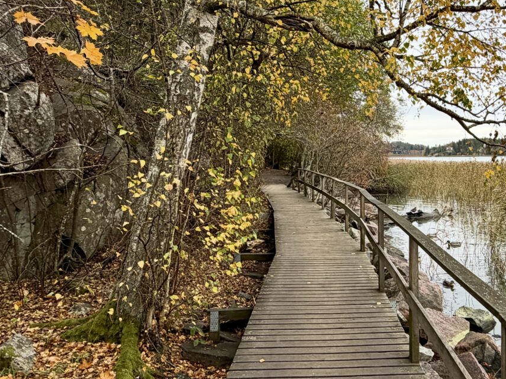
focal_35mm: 33
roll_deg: +0.3
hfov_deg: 54.5
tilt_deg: -1.5
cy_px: 169
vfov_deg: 42.9
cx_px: 327
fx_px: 482
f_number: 2.2
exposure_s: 1/121
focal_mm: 2.22
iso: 100
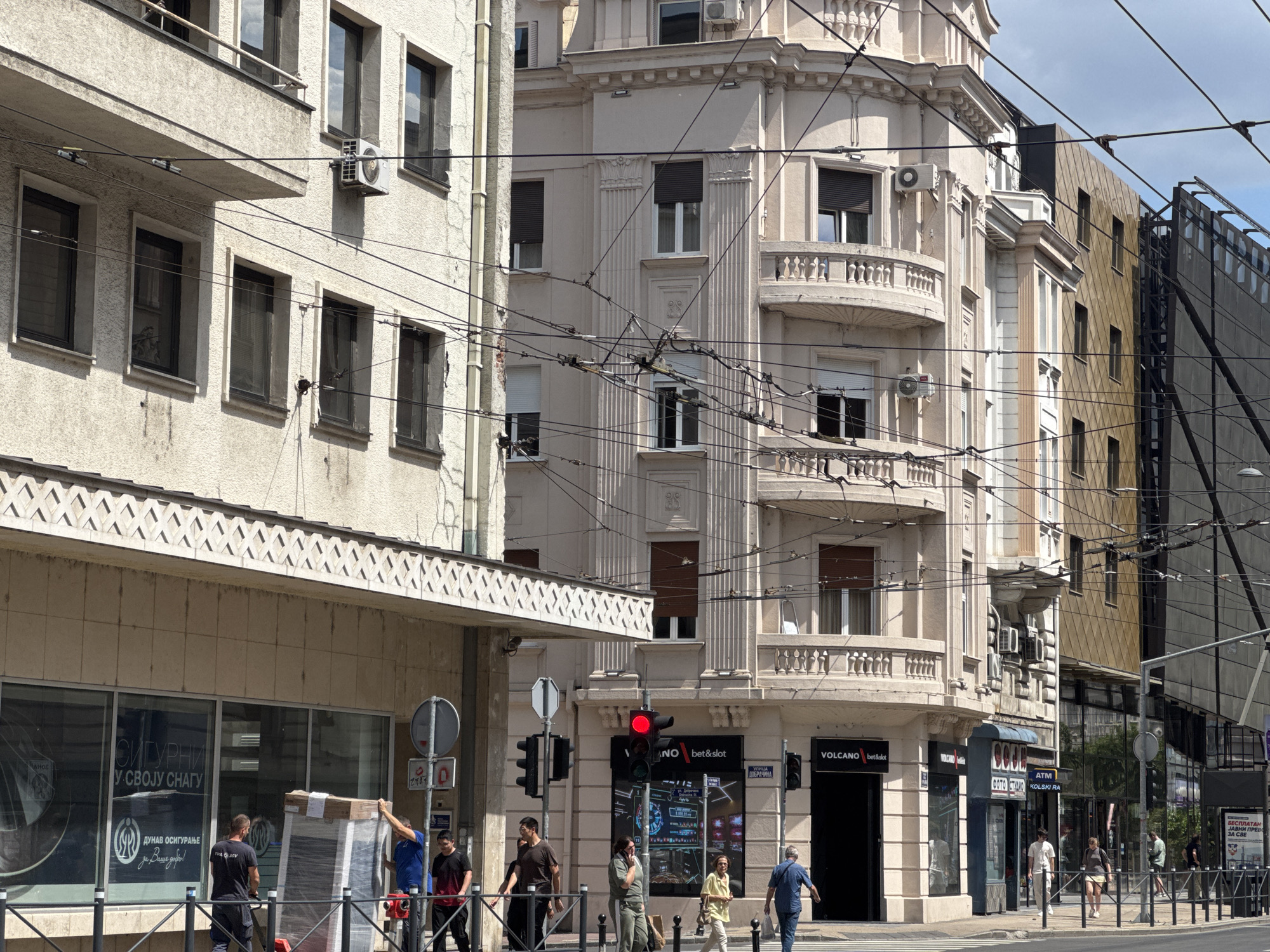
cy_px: 476
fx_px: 2825
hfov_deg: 25.3
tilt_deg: +8.0
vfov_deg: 19.1
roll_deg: -0.5
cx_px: 635
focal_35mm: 77
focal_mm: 9
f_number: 2.8
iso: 25
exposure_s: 1/911
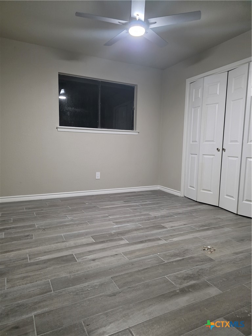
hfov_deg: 58.9
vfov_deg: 73.9
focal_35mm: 23
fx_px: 223
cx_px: 126
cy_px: 168
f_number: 1.7
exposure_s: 1/120
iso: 1000
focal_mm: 6.3
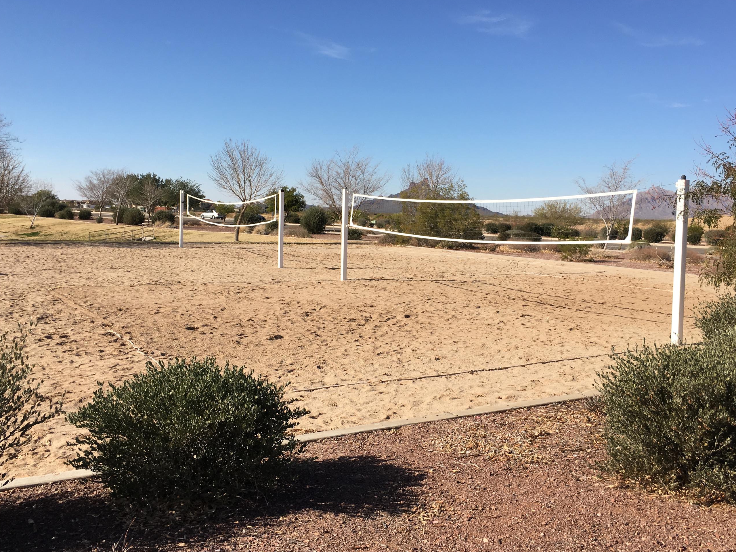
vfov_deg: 41.7
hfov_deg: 53.9
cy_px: 251
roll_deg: -1.2
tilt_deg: -3.8
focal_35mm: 34
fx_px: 723
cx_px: 396
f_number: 2.2
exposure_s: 1/1876
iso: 25
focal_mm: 4.15
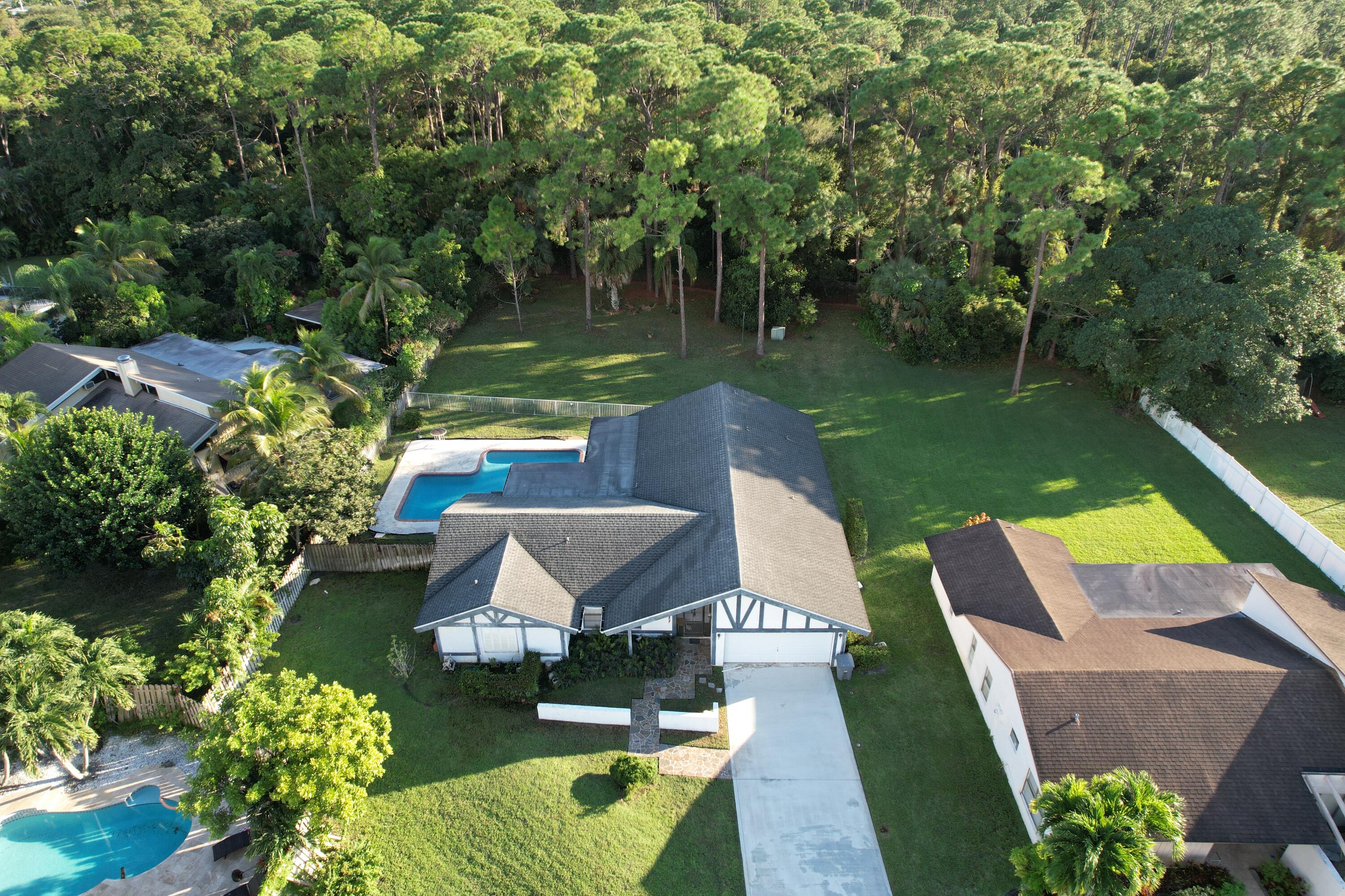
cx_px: 672
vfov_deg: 57.2
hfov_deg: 78.6
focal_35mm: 22
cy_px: 448
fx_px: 822
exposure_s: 1/250
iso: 100
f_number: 2.8
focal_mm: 8.38
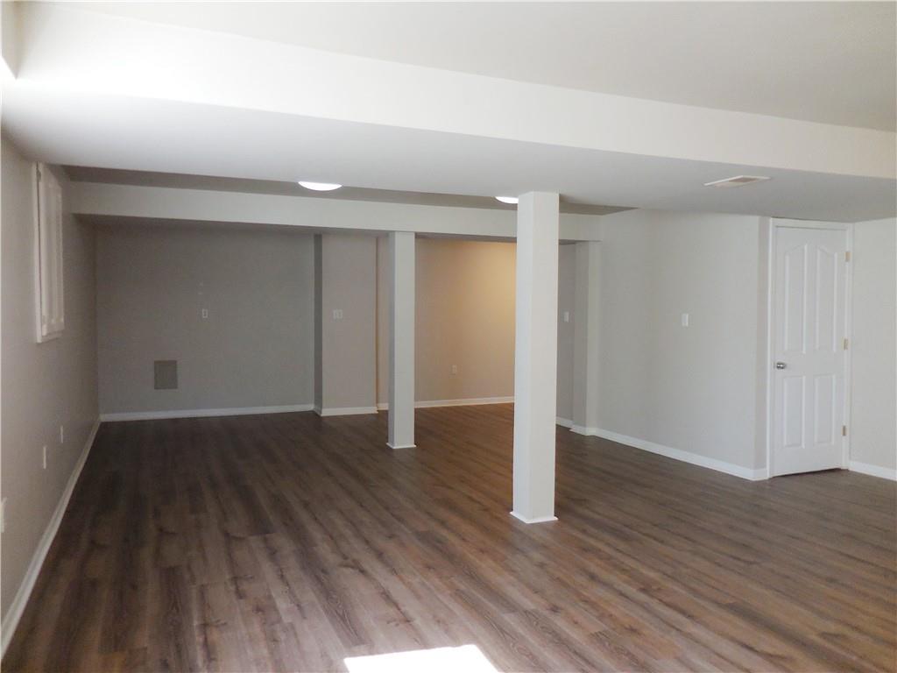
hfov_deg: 69.4
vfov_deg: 54.9
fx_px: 648
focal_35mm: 25
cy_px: 336
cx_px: 448
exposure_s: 1/30
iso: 280
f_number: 3.3
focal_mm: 4.5
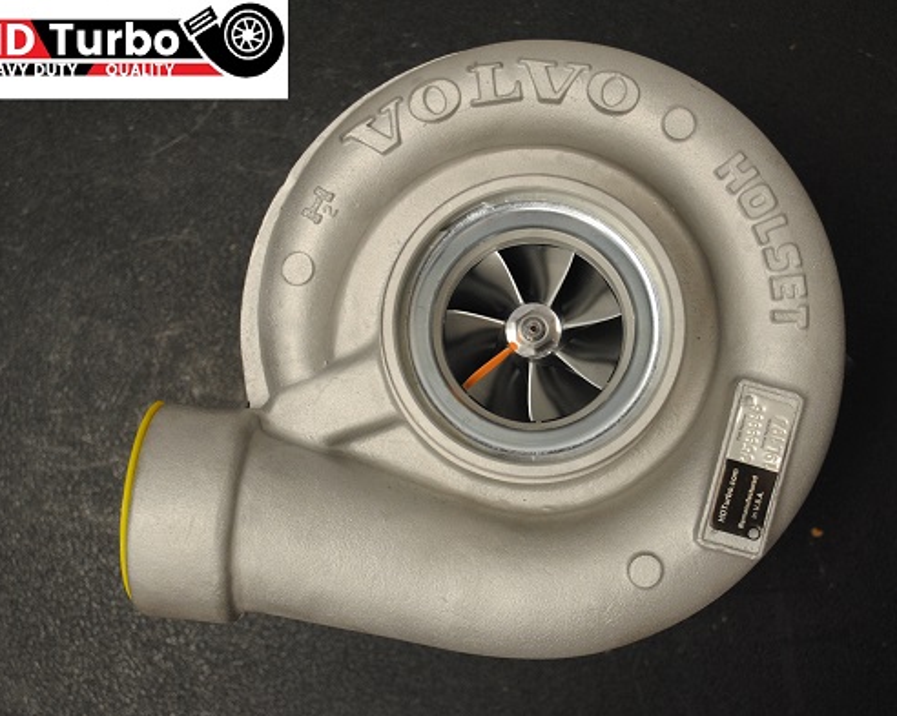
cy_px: 358
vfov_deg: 27.6
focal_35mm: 55
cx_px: 510
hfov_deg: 34.1
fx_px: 1459
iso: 400
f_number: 4.8
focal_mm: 32
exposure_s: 1/30
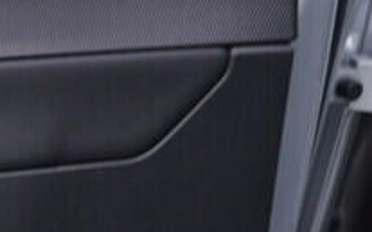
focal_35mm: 255
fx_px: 2583
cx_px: -773
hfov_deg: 7.2
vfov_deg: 5.1
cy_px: 437
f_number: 3.2
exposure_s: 1/50
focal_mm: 24
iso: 125
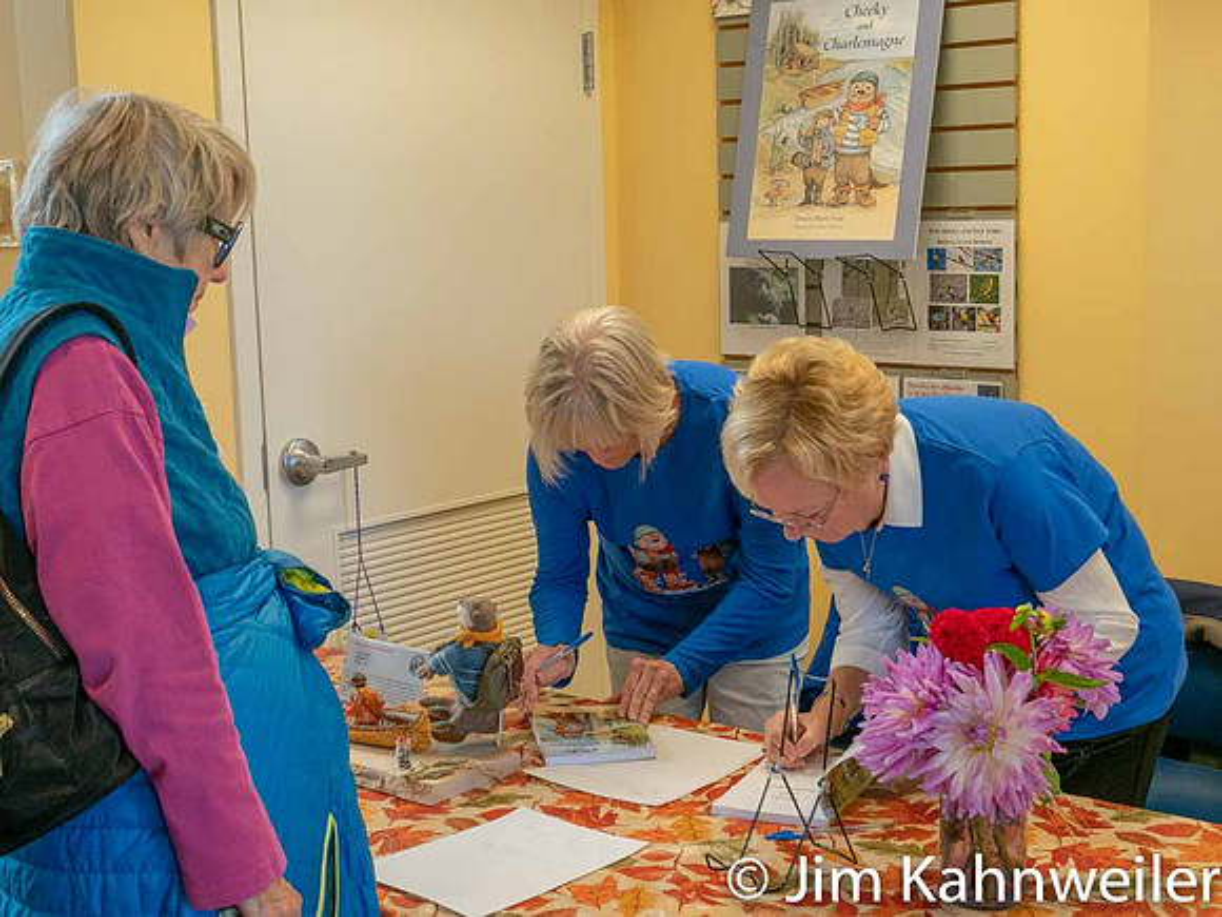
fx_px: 1769
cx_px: 666
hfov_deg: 38.1
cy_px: 458
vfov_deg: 29.0
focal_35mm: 50
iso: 1600
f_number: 4.5
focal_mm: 23
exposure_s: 1/250
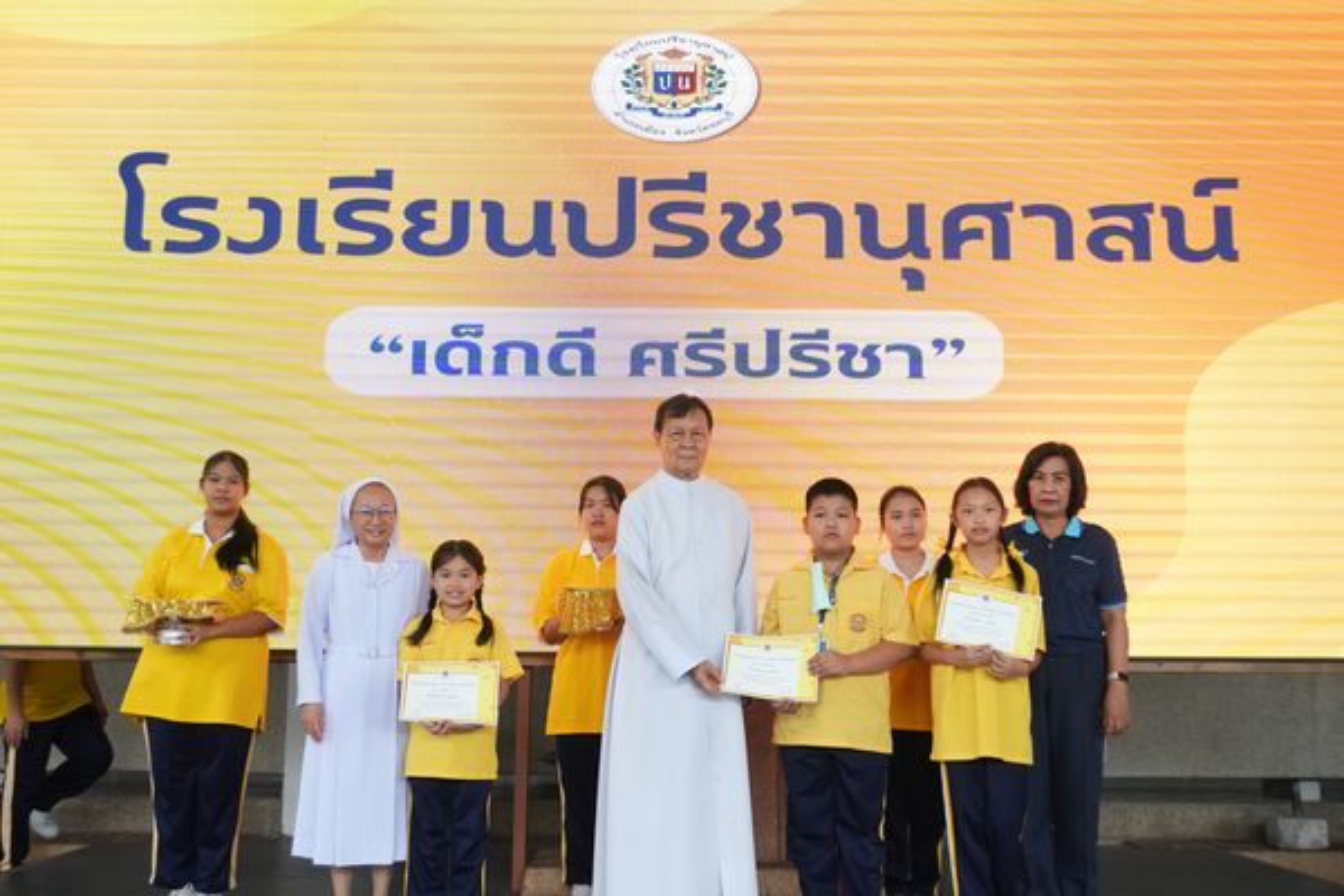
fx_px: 1456
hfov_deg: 49.6
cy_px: 448
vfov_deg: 34.2
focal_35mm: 39
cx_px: 672
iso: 1600
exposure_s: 1/200
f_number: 4.5
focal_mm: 26
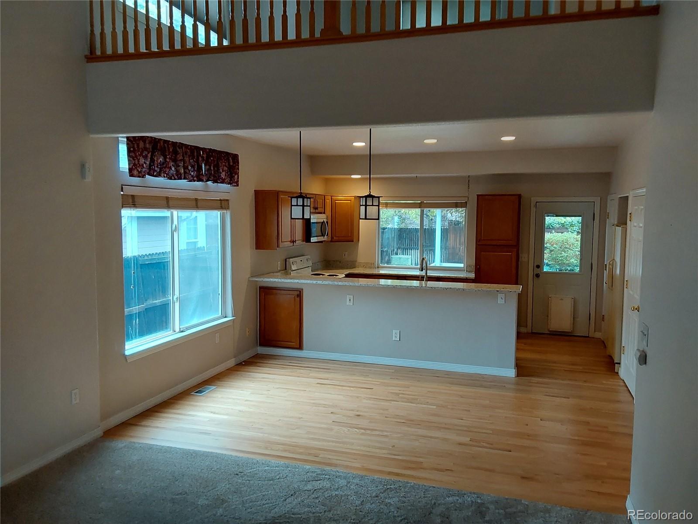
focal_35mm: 28
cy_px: 262
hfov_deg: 63.4
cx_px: 349
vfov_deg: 49.7
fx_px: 565
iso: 80
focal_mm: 2.91
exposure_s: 1/60
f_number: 1.9
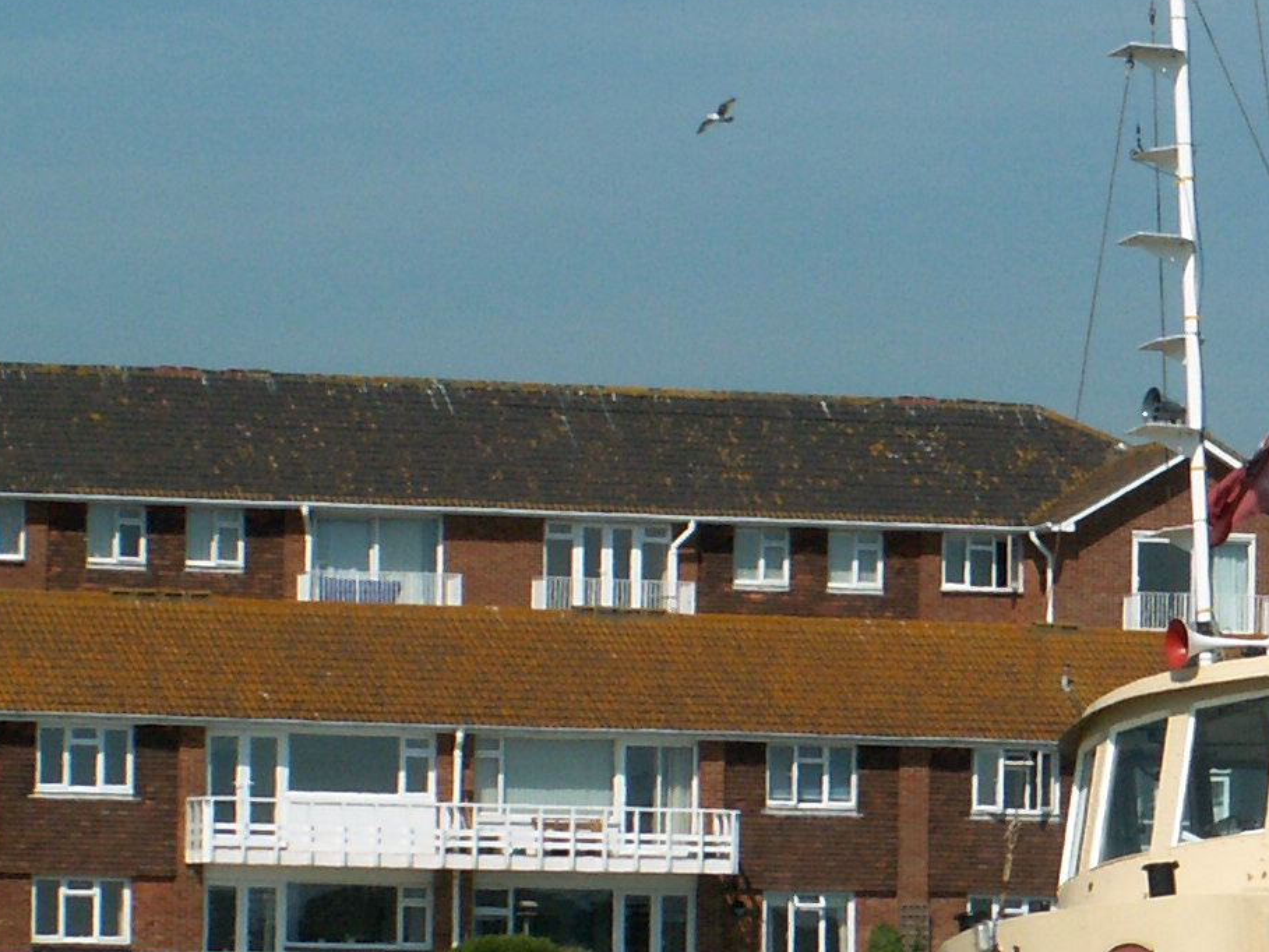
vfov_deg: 6.5
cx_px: 1705
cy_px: 918
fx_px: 8359
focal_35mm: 228
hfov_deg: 8.5
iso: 50
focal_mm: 13.47
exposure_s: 1/500
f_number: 7.1
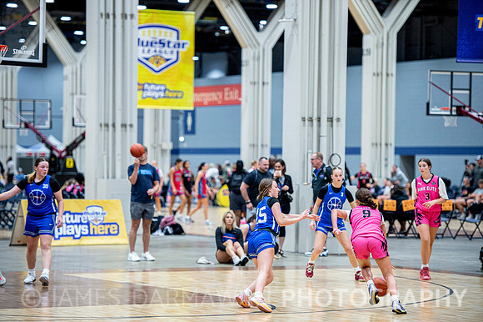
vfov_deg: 9.5
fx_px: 1944
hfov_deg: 14.2
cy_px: 161
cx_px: 242
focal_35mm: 145
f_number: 2.8
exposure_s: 1/400
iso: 2000
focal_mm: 145
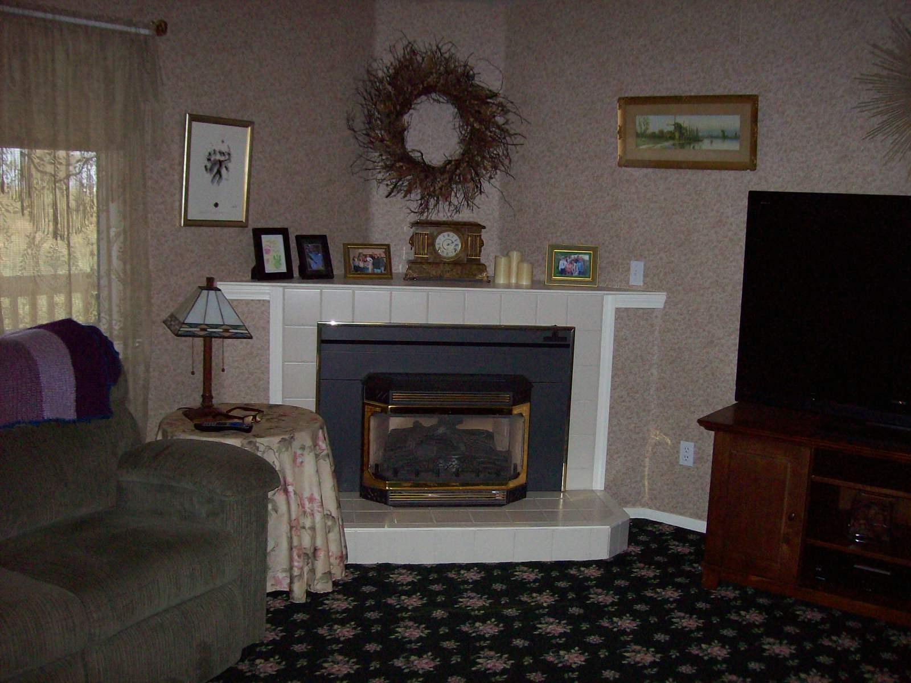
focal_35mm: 36
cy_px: 342
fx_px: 947
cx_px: 456
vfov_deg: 39.7
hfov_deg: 51.4
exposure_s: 1/64
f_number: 2.7
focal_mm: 6
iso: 140
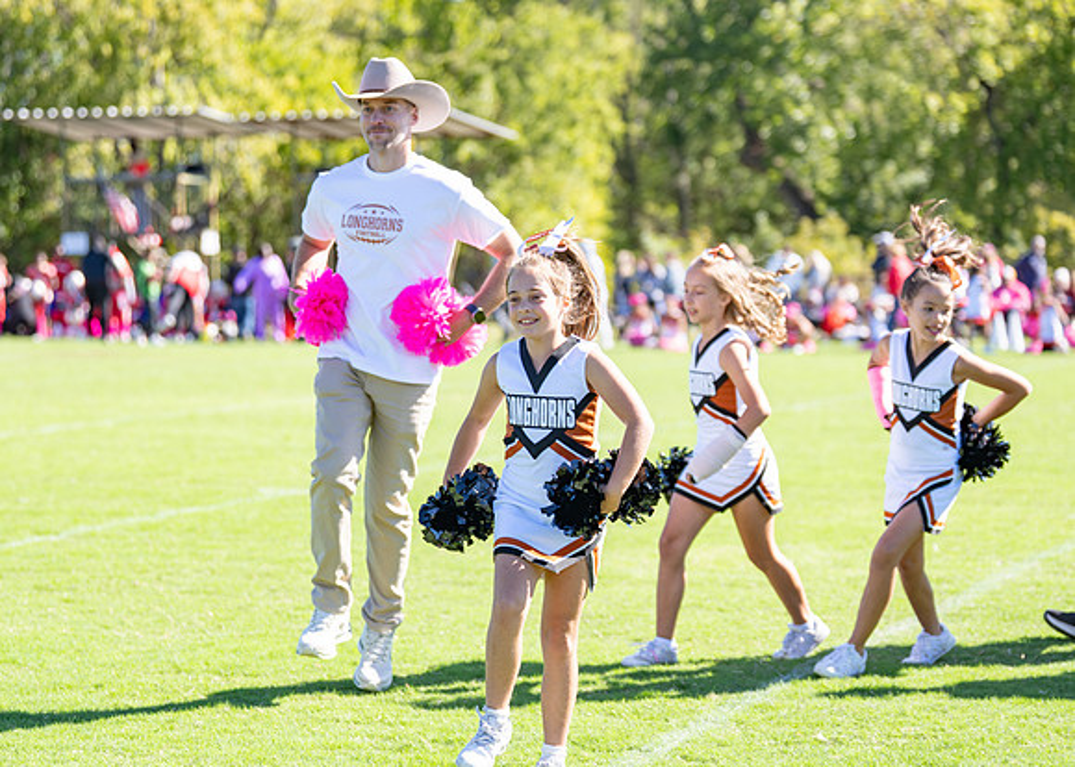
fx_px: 3326
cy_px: 351
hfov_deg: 18.3
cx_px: 443
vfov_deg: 13.2
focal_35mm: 109
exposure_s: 1/1250
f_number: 2.8
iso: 200
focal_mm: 94
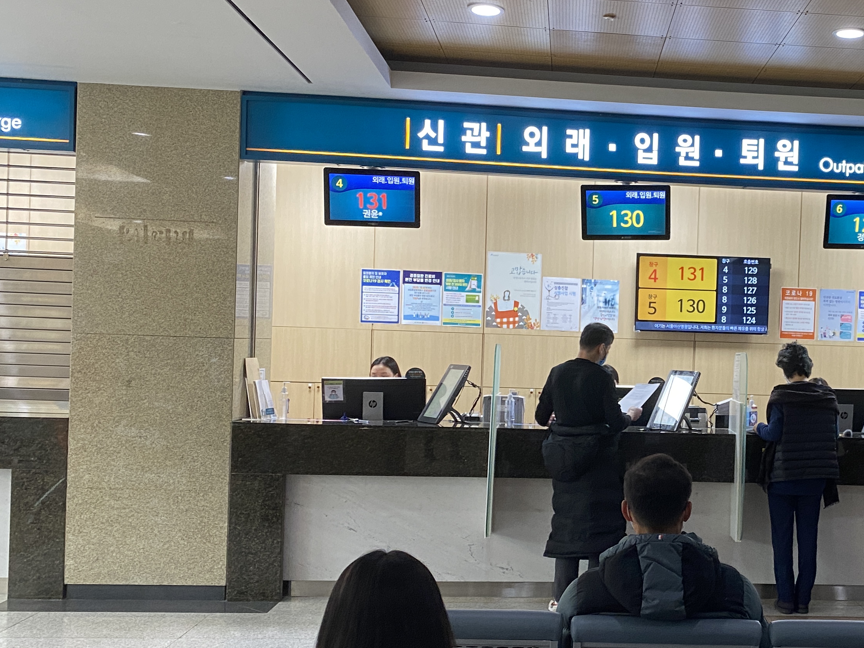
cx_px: 711
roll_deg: -2.7
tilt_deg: -0.9
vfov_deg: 30.8
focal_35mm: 47
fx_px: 1173
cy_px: 370
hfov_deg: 38.7
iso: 160
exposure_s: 1/60
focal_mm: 4.25
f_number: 1.8
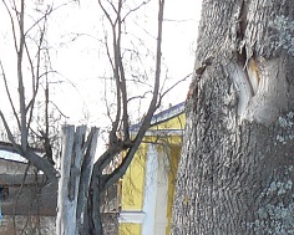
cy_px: 523
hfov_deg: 9.4
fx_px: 1767
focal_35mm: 203
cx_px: -6
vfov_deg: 7.2
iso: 100
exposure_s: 1/125
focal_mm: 6.7
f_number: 4
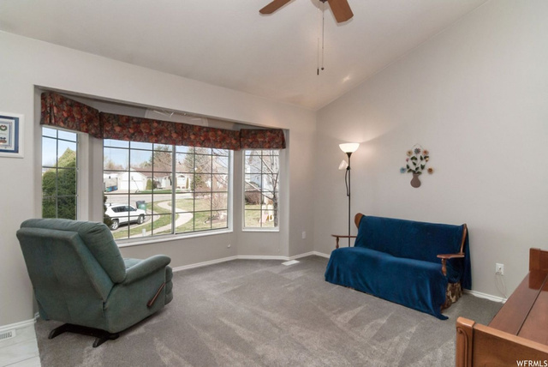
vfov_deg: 67.5
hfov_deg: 89.9
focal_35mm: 18
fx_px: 274
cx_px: 274
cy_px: 184
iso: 200
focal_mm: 12
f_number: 7.1
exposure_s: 1/200
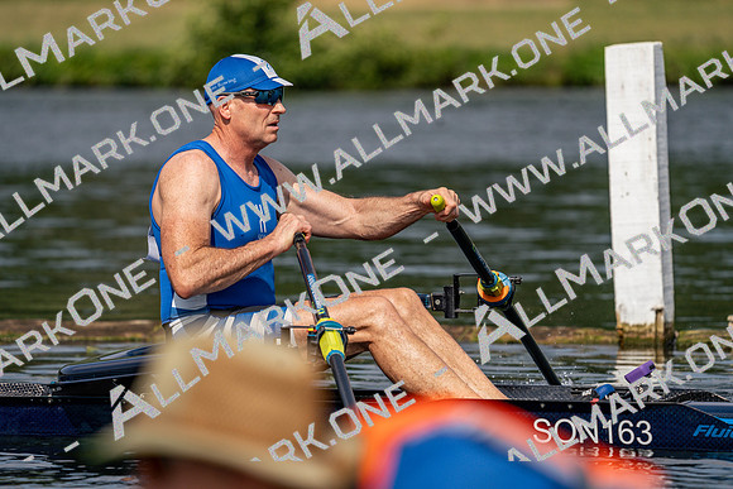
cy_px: 244
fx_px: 7779
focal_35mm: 382
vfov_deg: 3.6
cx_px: 366
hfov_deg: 5.4
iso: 160
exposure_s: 1/1600
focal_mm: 382
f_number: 6.3
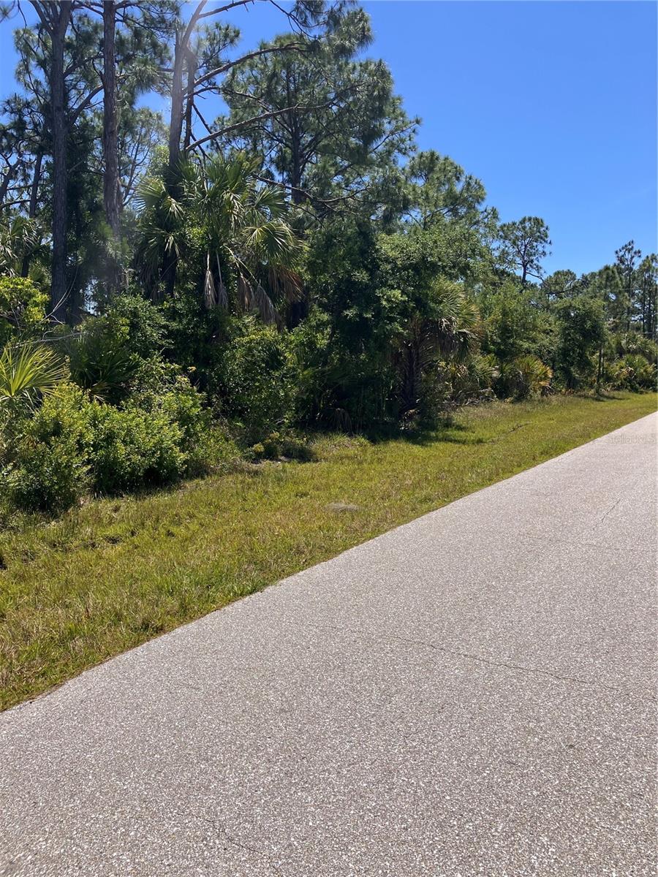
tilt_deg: -3.3
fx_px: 710
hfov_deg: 49.7
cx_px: 329
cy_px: 438
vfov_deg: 63.4
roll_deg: +0.3
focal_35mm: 28
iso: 32
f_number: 1.8
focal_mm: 3.99
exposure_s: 1/2433
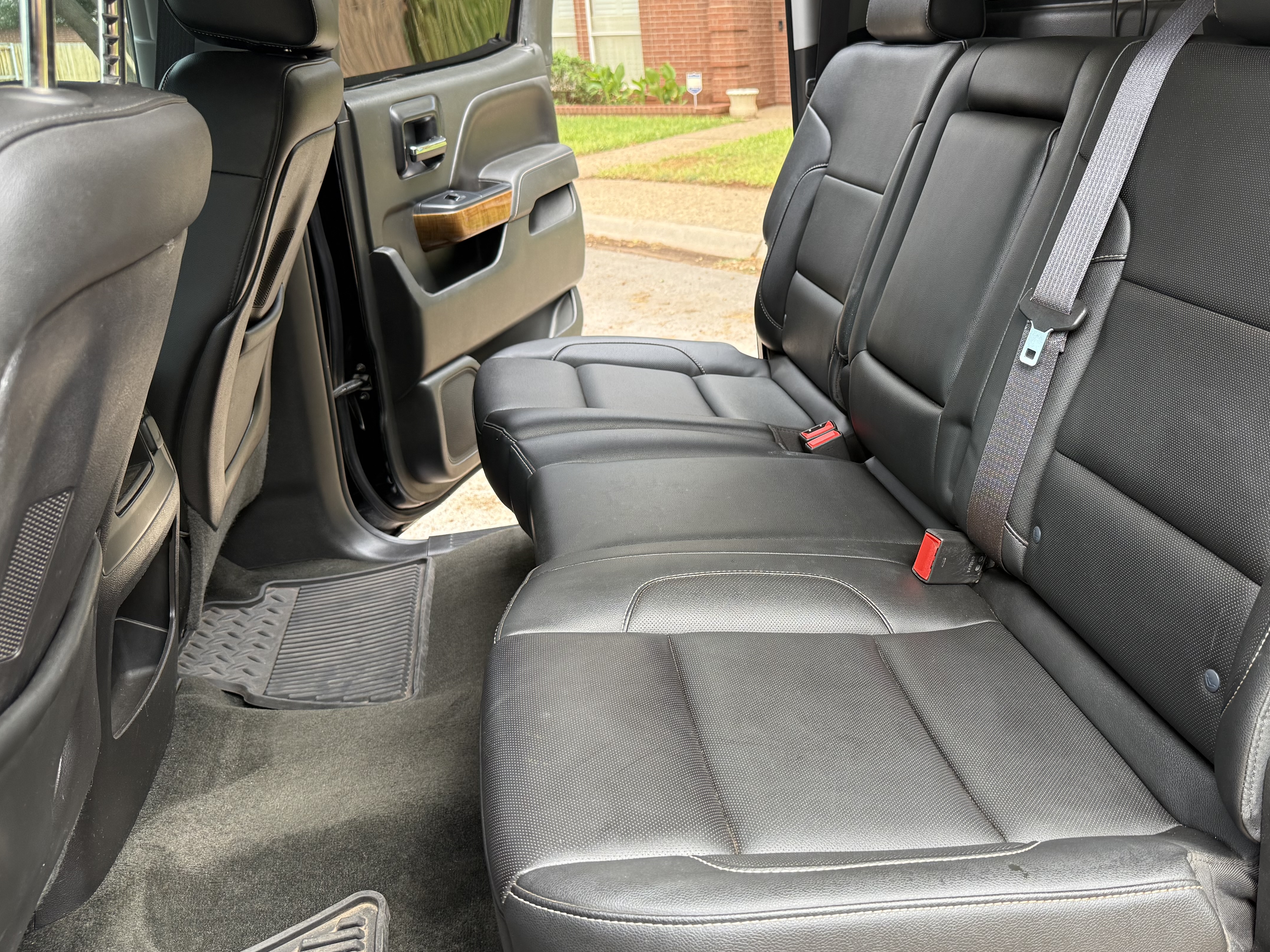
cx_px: 836
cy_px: 415
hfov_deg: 55.7
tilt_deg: -17.8
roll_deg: +1.7
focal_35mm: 32
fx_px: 1174
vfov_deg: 44.1
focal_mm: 6.76
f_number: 1.78
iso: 125
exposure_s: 1/243
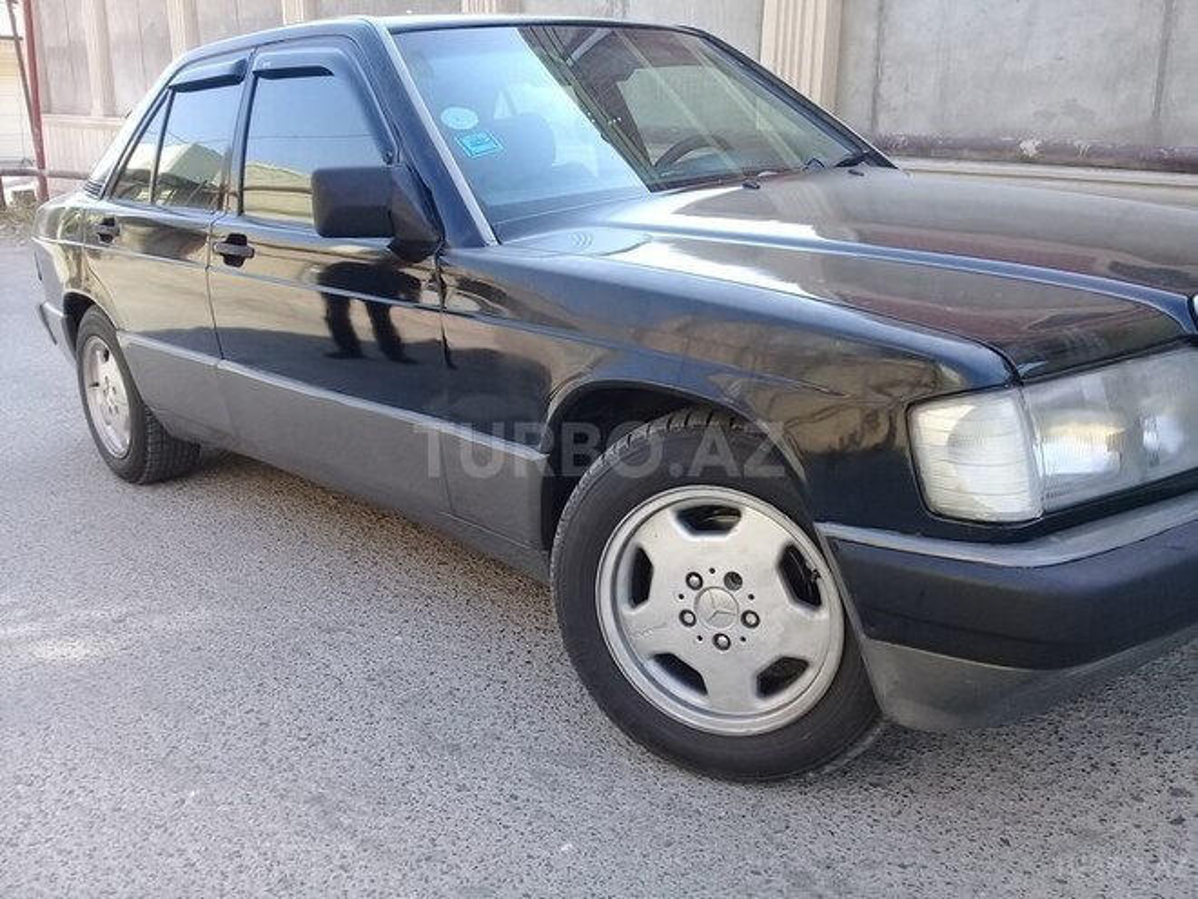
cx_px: 599
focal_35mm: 31
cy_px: 450
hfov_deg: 58.4
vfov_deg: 45.4
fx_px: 1073
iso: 50
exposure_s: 1/198
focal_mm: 3.3
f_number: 2.2
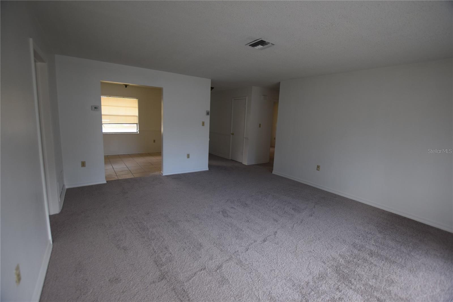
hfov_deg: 100.4
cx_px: 226
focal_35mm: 15
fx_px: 189
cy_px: 151
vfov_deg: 77.3
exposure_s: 1/80
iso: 400
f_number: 4.5
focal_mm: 10
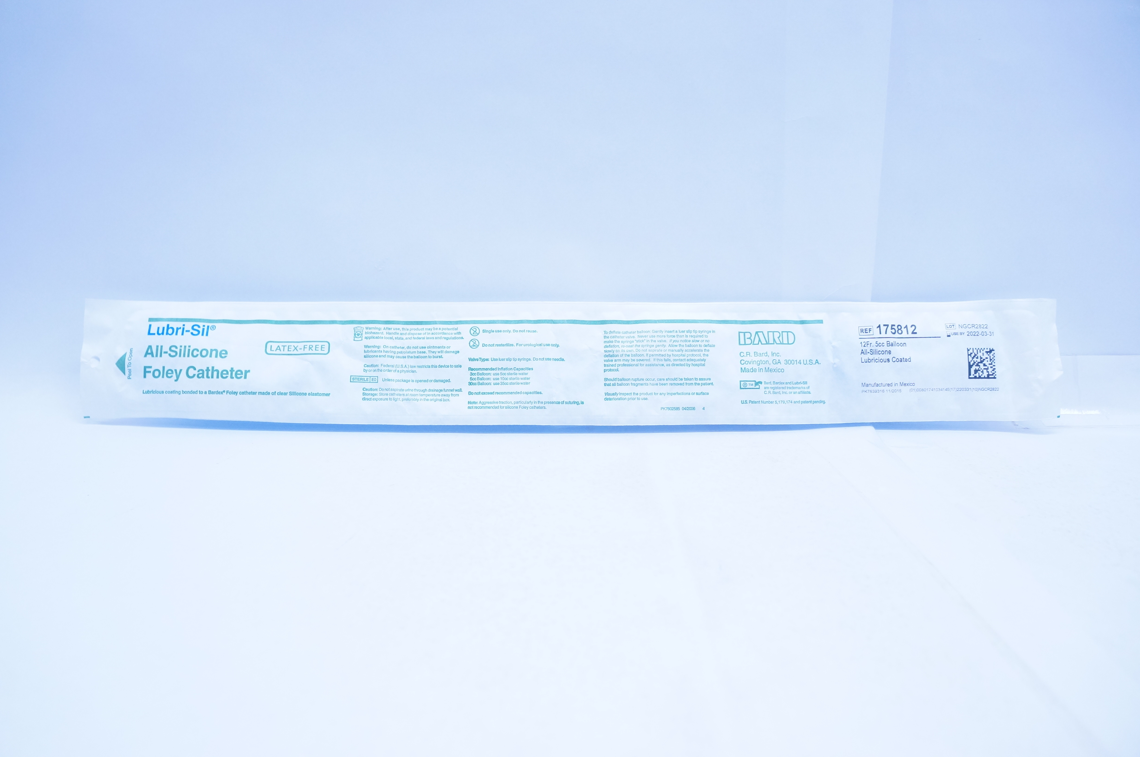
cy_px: 378
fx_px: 854
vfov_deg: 47.8
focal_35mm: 27
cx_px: 570
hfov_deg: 67.4
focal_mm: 18
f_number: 4.5
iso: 800
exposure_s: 1/200
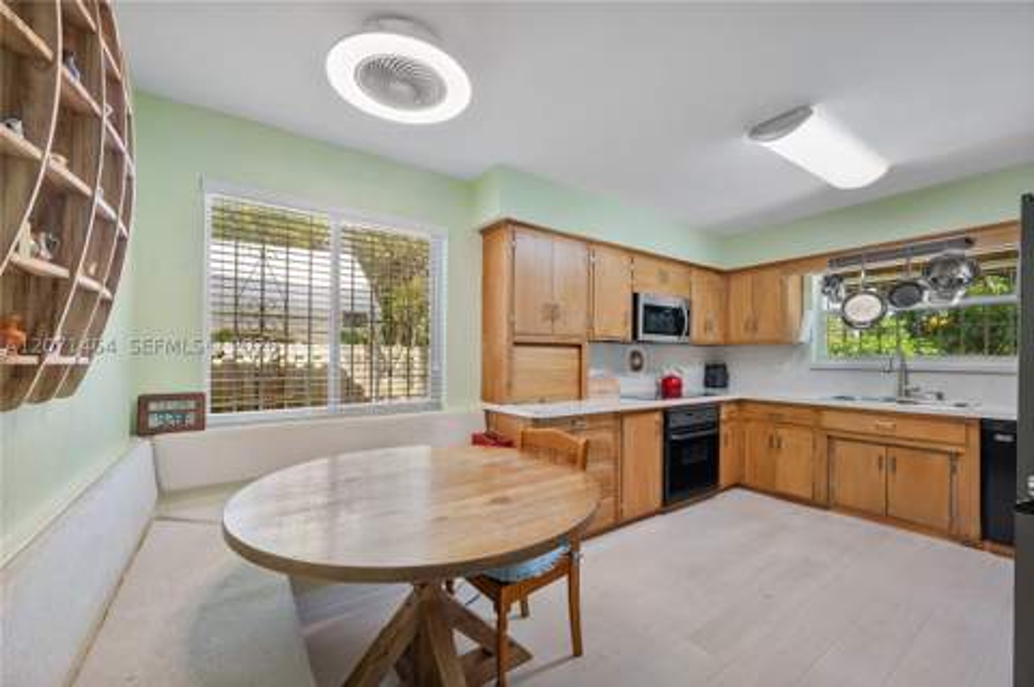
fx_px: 402
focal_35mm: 14
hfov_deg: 104.3
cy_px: 344
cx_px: 517
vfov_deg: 81.1
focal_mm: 14
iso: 320
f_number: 8
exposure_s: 1/60
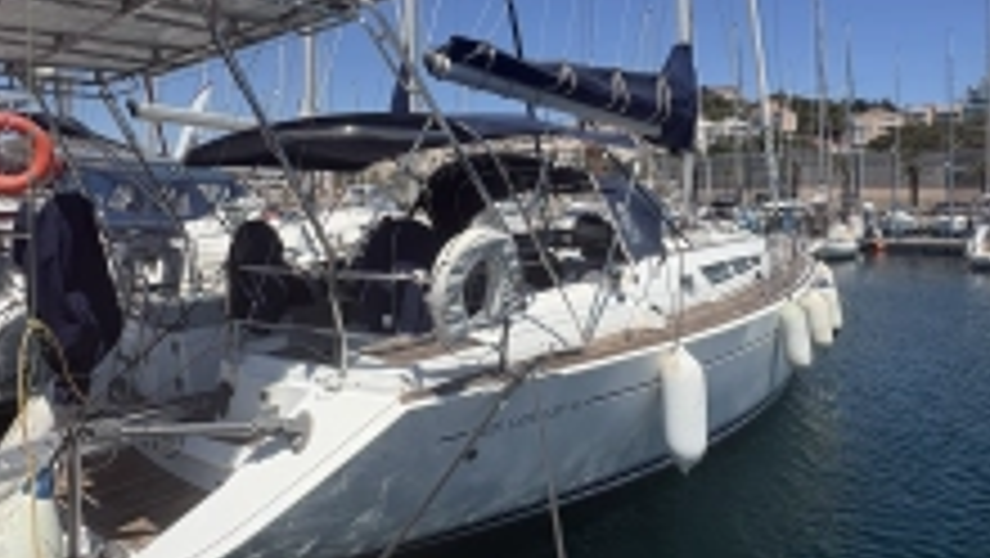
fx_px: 657
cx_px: 477
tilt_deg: -0.2
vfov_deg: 45.5
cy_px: 198
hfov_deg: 74.0
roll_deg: +0.8
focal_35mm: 25
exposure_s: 1/2770
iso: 50
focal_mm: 2.22
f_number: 2.2
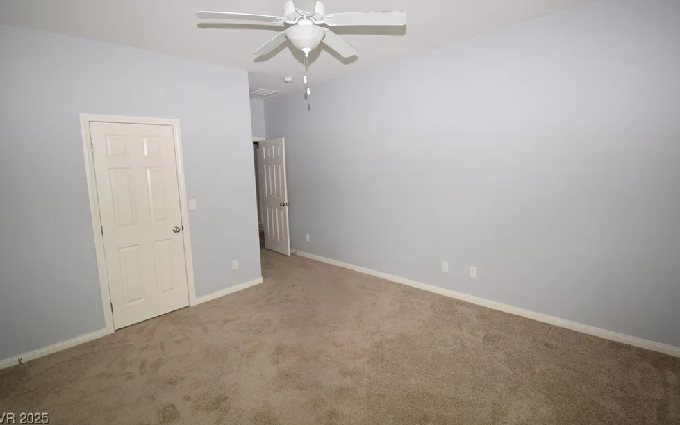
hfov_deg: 97.8
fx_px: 297
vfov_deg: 71.1
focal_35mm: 16
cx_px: 342
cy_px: 195
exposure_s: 1/30
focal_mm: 10
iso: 400
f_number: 4.5
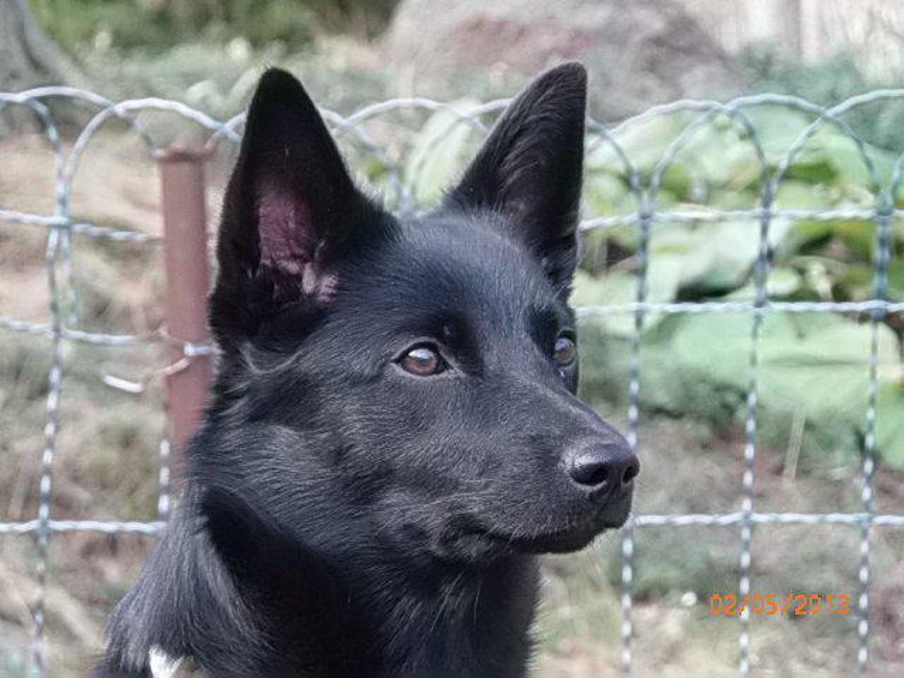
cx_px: 452
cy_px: 339
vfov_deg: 9.1
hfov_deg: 12.0
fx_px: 4283
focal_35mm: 164
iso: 640
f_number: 4.7
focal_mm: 29
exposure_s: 1/160
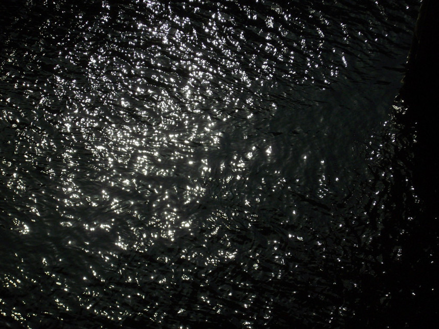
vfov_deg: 15.9
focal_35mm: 93
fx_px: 1180
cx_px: 220
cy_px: 164
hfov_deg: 21.1
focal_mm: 15.3
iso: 80
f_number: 9.5
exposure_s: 1/800
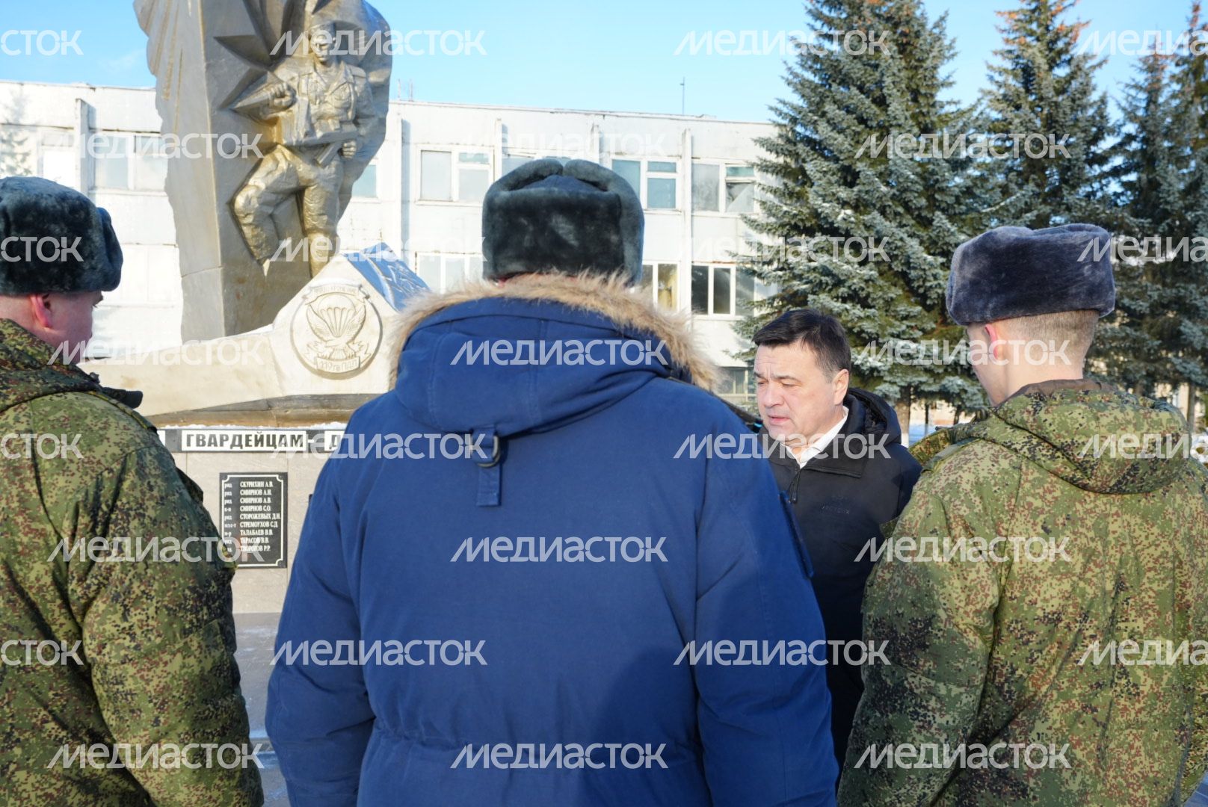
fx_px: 1007
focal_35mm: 30
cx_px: 604
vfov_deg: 43.7
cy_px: 404
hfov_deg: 61.9
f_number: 5.6
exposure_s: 1/2000
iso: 1600
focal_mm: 30
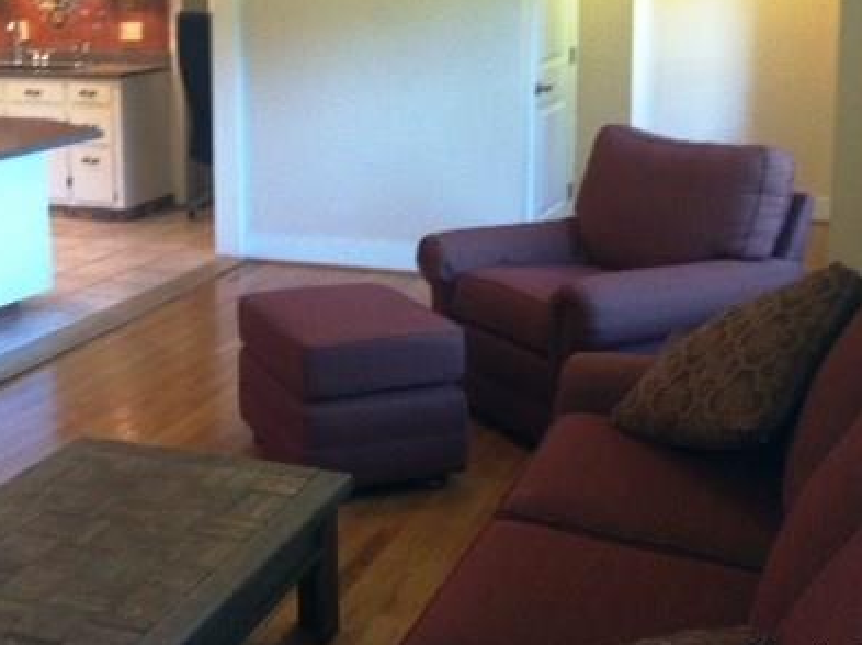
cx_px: 303
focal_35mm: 57
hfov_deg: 33.6
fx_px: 1418
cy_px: 160
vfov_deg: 25.3
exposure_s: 1/15
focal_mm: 3.85
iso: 160
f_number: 2.8
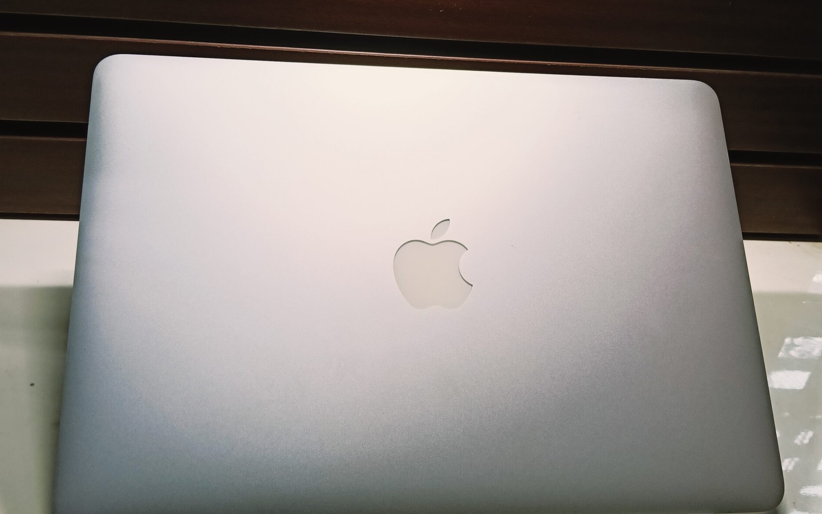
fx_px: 874
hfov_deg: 50.4
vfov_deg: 32.8
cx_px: 416
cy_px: 244
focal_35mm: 39
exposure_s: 1/33.3
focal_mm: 3.98
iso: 80
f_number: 1.8
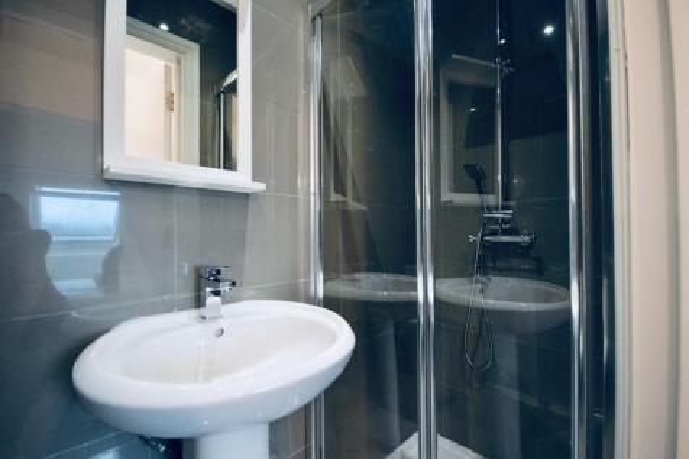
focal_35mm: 15
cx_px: 344
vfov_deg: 77.3
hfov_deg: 100.4
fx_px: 287
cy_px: 230
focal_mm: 10
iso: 1250
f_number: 4
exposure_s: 1/60
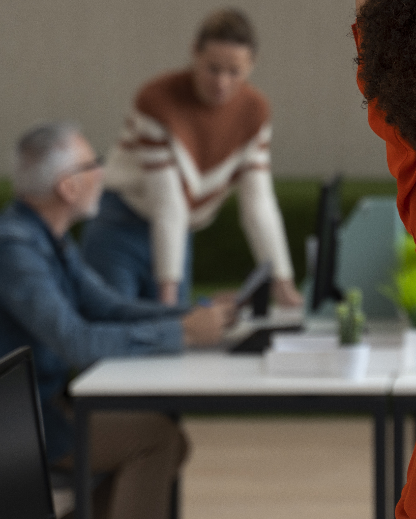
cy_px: 194
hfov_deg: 9.7
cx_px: 405
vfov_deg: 12.1
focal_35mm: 159
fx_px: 2447
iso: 500
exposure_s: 1/160
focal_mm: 75
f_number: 2.8
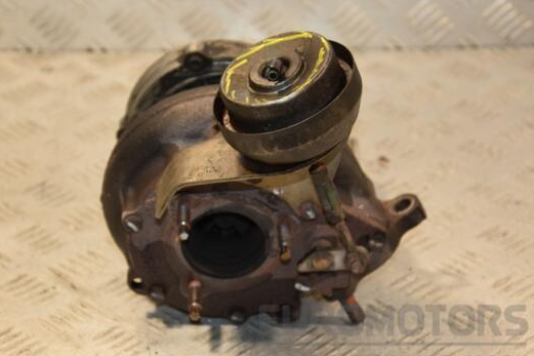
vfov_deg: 12.0
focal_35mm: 114
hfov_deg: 17.9
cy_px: 184
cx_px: 240
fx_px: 1690
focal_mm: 66
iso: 800
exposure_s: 1/160
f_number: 5.3
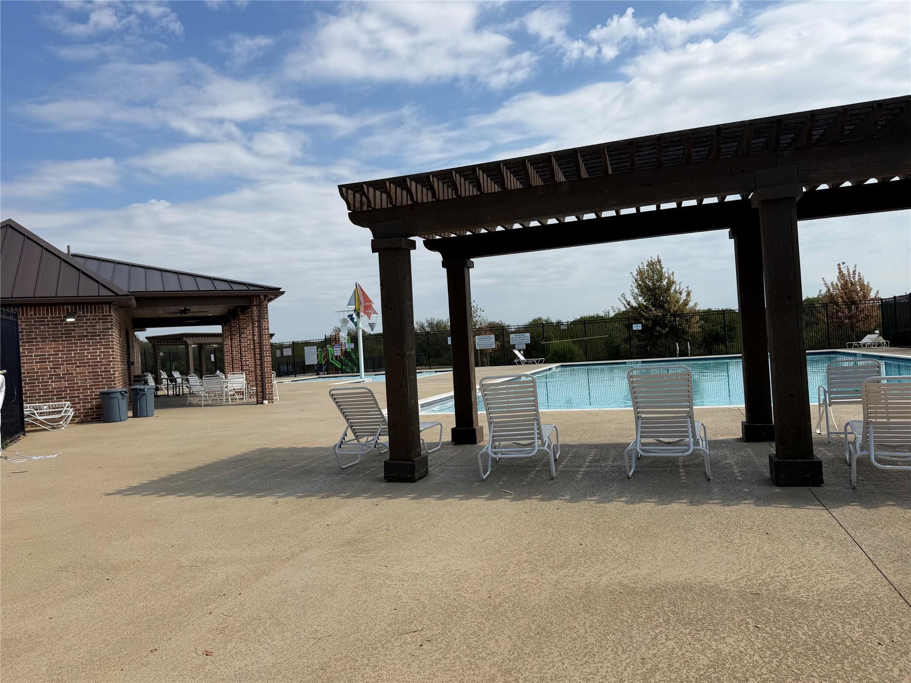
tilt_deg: +0.4
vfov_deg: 56.8
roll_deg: +4.1
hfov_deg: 71.6
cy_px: 342
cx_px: 456
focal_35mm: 24
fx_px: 632
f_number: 1.78
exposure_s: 1/8130
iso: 80
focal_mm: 6.76
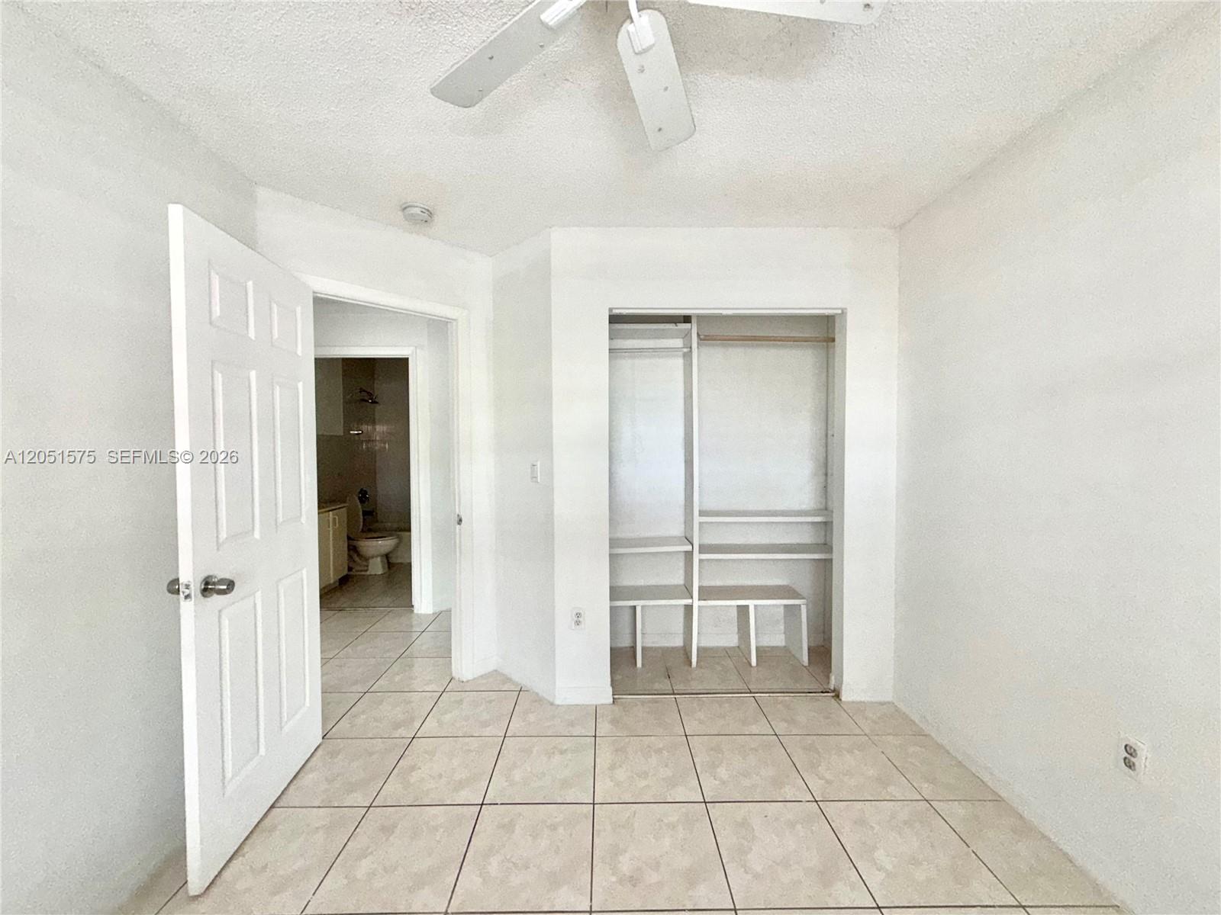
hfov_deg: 102.1
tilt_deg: -1.9
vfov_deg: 85.7
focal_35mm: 14
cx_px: 610
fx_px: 494
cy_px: 458
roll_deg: +0.5
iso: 160
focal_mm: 2.22
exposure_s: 1/121
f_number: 2.2
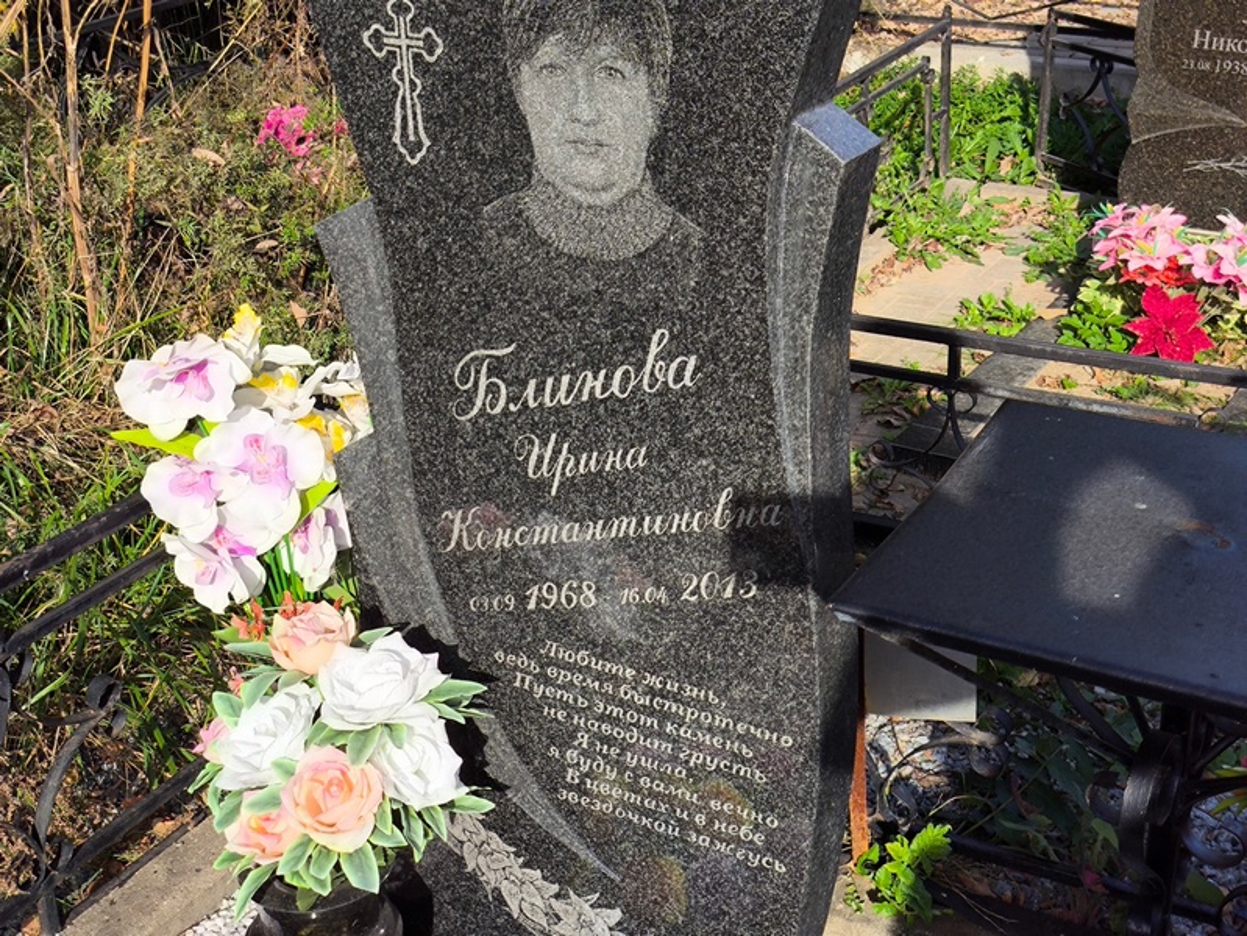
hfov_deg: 38.2
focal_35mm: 50
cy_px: 468
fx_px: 1802
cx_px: 624
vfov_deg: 29.1
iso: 50
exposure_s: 1/1410
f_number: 1.7
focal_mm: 4.71
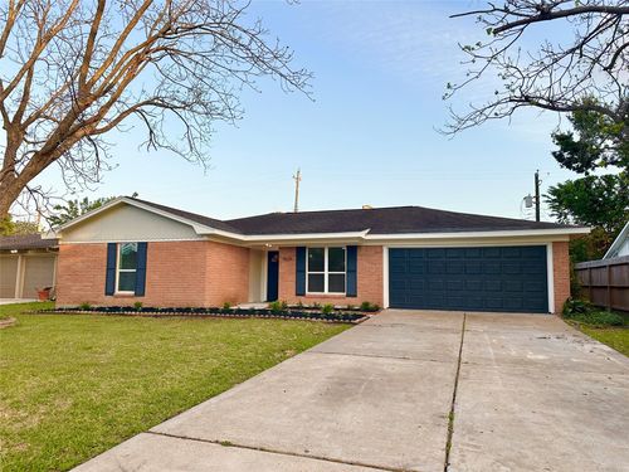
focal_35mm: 24
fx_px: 436
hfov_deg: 71.6
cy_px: 236
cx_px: 314
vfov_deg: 56.8
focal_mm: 6.86
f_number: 1.78
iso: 80
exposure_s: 1/1050
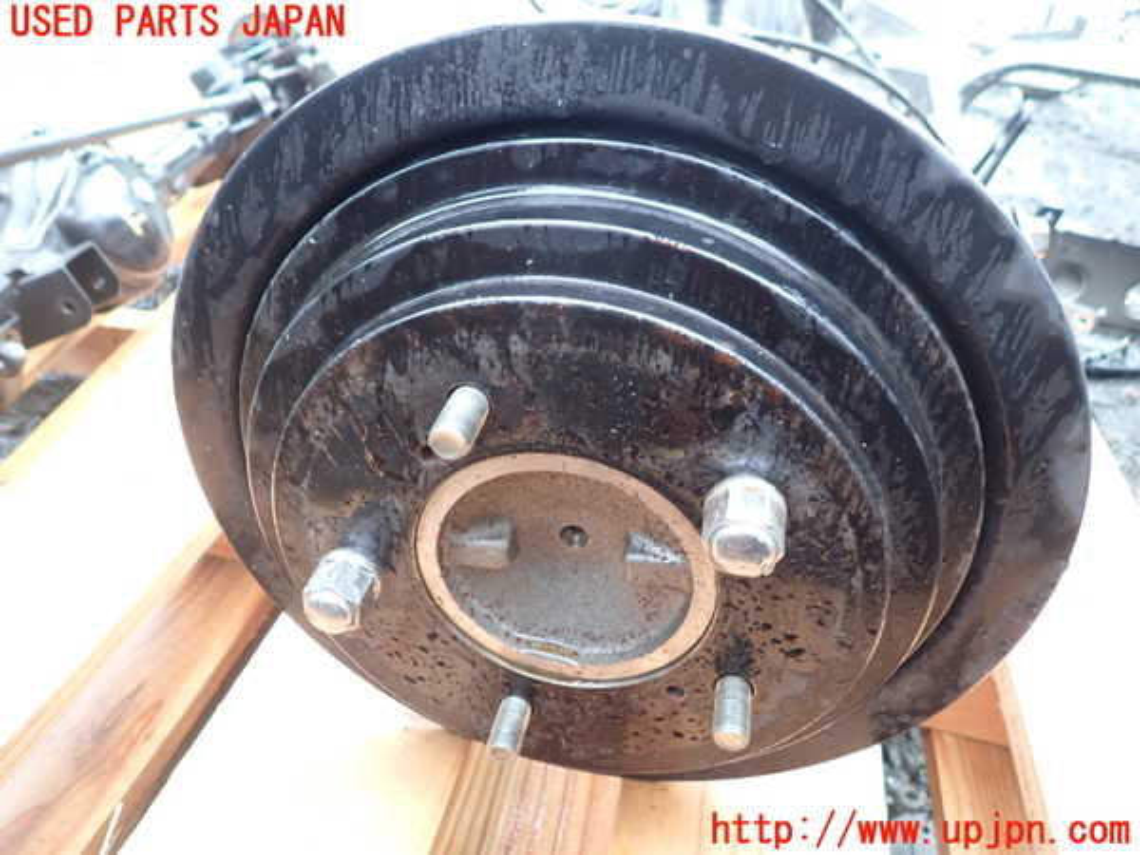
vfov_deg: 54.9
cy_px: 428
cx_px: 570
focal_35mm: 25
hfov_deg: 69.4
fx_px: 823
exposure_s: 1/60
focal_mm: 4.5
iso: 100
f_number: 2
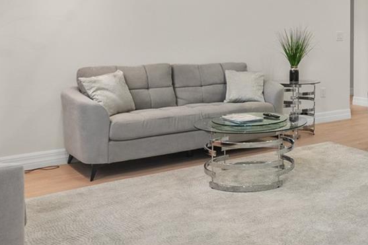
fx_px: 470
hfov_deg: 38.1
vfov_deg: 28.5
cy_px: 46
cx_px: 368
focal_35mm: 46
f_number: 9
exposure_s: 1/6
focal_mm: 16
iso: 400
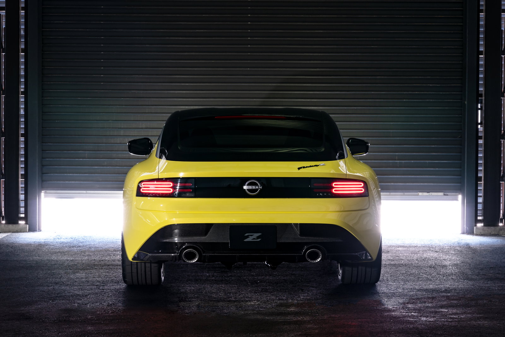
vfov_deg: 14.1
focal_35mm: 97
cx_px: 252
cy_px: 168
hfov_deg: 21.0
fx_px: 1361
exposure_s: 1
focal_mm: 97
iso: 400
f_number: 13
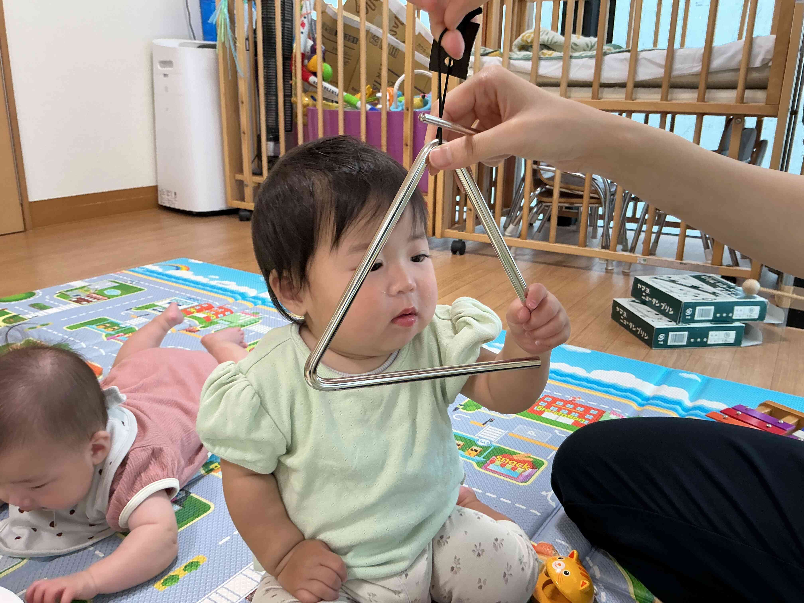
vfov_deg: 48.2
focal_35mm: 29
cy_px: 302
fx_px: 674
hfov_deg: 61.7
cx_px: 402
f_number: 1.8
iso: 50
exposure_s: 1/60
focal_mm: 3
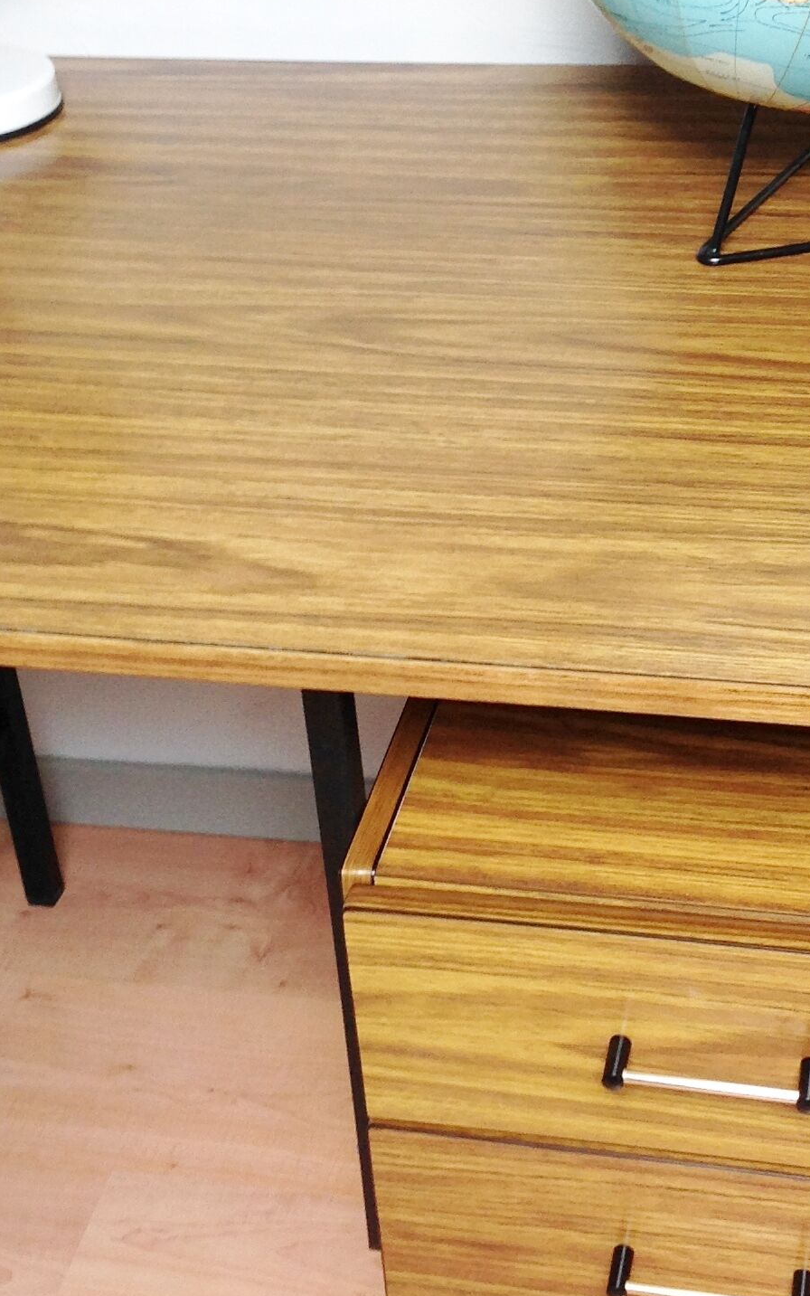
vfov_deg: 30.5
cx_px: 512
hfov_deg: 19.4
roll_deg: +4.7
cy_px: 509
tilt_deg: -32.4
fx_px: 2366
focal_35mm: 67
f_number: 2.4
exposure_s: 1/40
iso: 64
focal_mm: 4.28
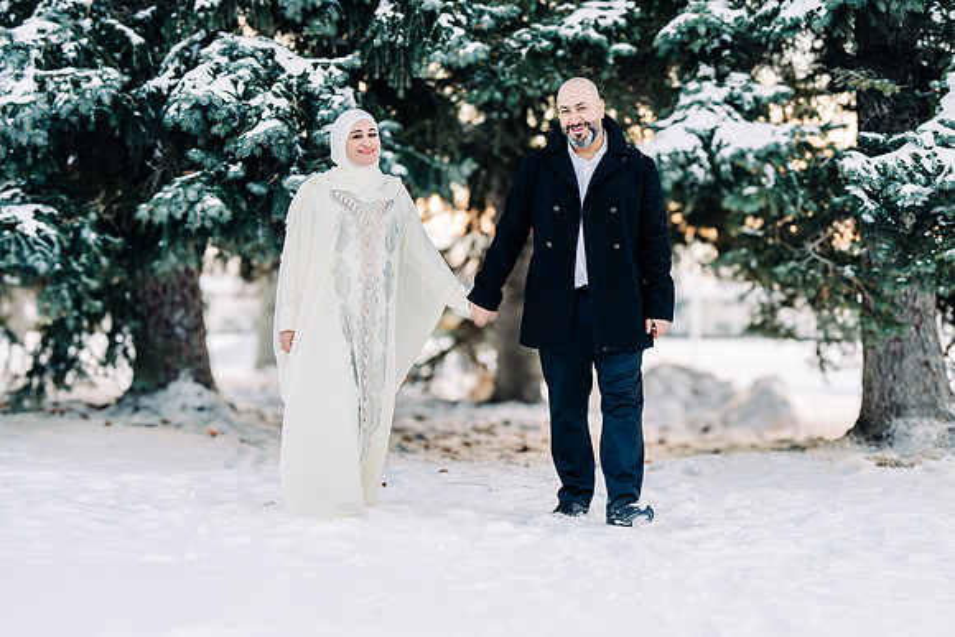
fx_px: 1857
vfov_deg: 19.5
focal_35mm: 70
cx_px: 478
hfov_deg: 28.8
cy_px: 318
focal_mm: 70
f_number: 2.8
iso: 100
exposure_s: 1/125
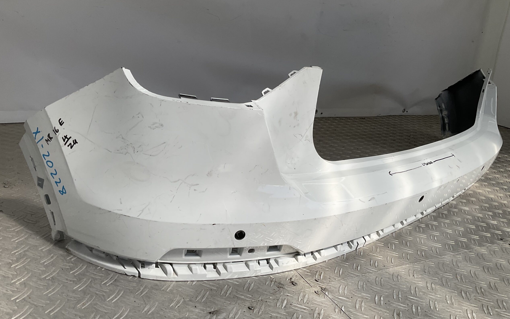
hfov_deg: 61.2
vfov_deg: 40.6
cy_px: 175
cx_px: 254
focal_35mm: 31
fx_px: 431
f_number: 1.8
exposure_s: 1/1221
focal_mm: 3
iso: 16
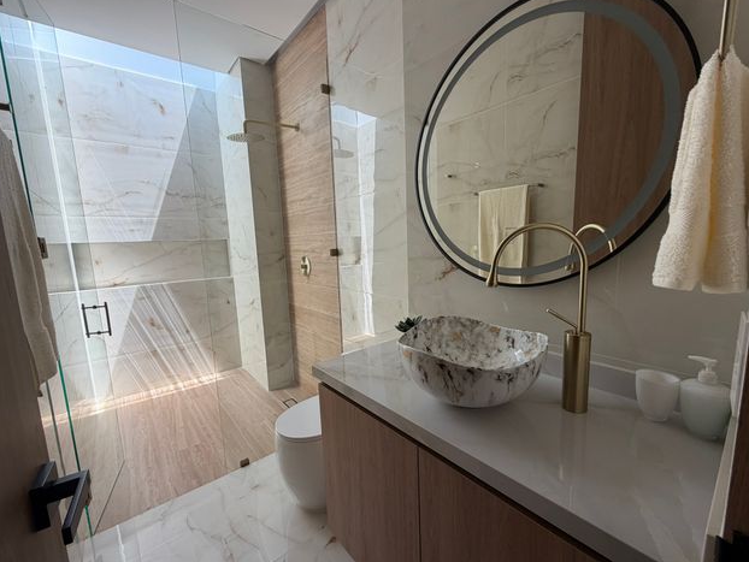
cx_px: 381
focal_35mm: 15
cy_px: 286
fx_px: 325
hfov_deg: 98.1
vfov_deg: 81.8
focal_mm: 2.22
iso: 40
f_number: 2.2
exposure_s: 1/123
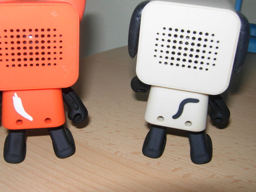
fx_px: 325
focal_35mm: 44
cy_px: 83
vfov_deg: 32.8
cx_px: 112
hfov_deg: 42.9
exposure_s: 1/45.2
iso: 50
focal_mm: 7.5
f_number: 3.8
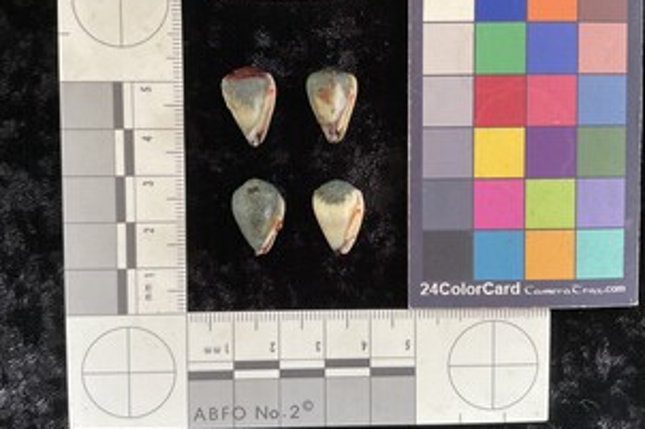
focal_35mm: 35
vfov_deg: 37.7
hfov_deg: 54.5
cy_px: 185
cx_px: 318
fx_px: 627
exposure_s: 1/60
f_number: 1.8
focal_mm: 3
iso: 125
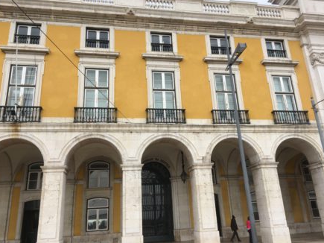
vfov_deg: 46.8
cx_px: 164
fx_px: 281
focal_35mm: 30
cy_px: 119
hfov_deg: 60.0
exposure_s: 1/1054
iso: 25
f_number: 2.2
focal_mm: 4.15
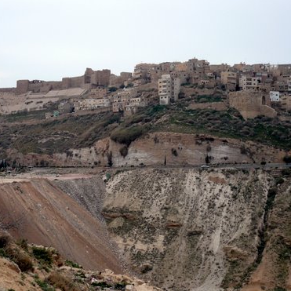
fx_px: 476
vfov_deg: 34.0
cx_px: 111
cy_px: 145
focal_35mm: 50
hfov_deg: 33.9
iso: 100
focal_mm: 6.9
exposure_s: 1/40
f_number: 3.3
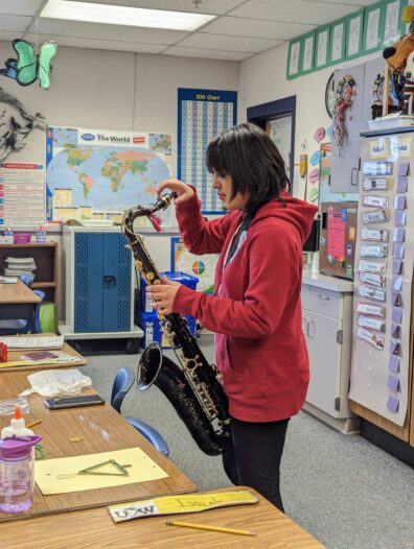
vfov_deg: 39.6
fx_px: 764
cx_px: 207
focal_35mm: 48
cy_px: 274
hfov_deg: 30.3
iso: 136
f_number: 1.85
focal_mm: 6.81
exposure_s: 1/120
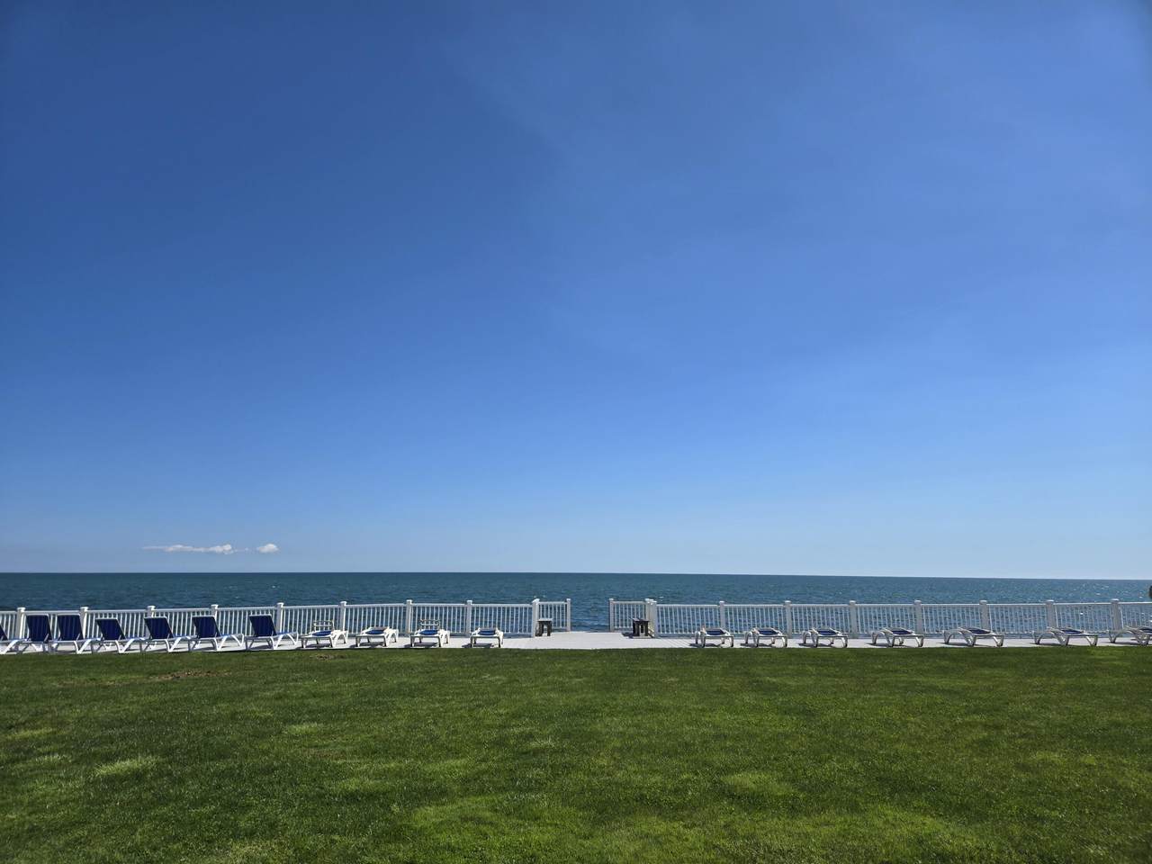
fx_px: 765
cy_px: 432
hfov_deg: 73.9
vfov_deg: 58.9
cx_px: 576
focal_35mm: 23
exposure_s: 1/3512
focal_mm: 5.4
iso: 25
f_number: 1.8
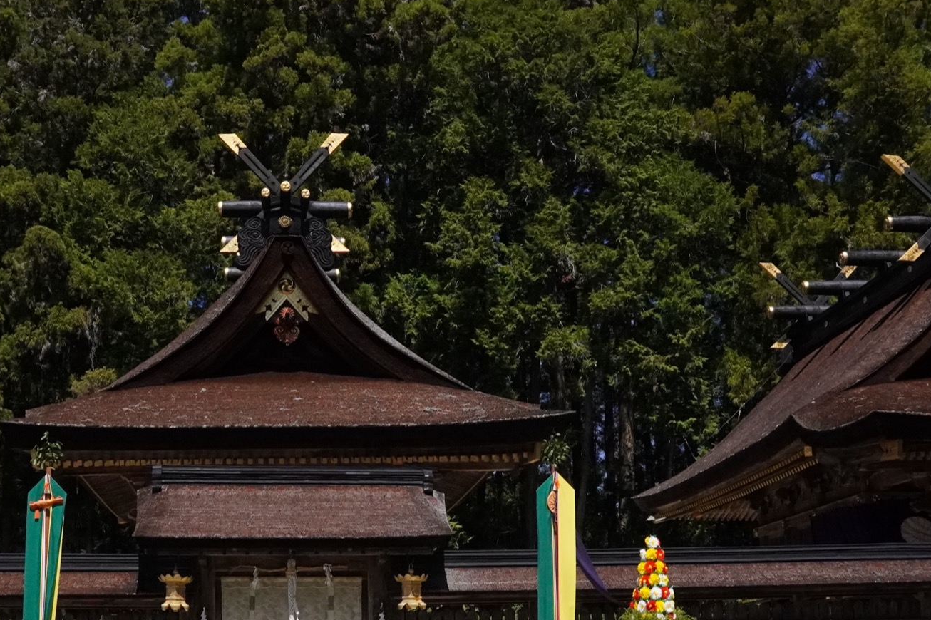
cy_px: 464
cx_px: 346
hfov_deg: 39.3
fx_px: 1292
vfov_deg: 26.6
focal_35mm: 50
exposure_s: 1/1000
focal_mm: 17
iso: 3200
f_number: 8
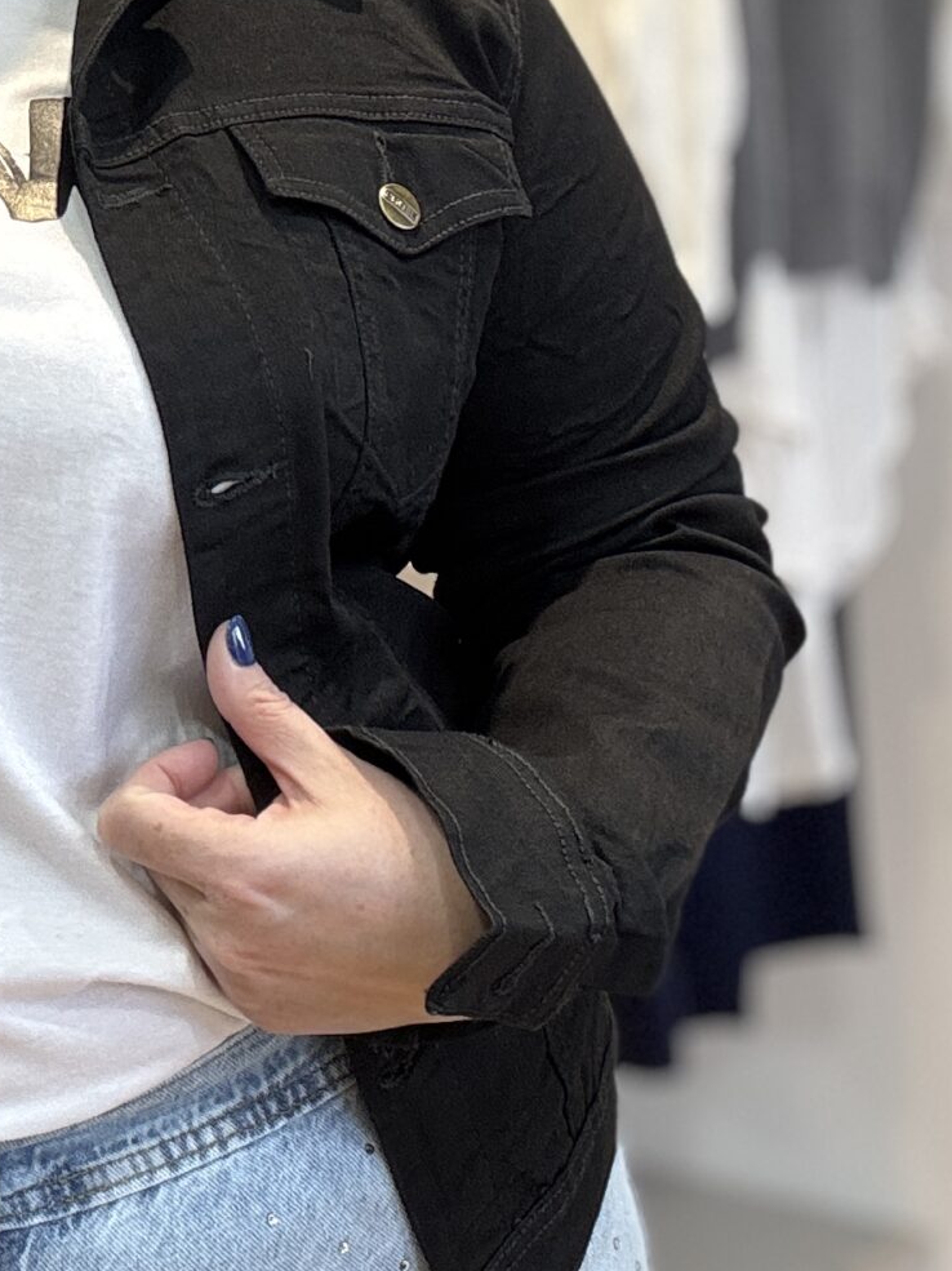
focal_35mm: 78
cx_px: -57
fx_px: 2862
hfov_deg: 18.3
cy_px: 365
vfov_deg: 24.8
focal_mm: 2.69
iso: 64
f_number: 1.9
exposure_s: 1/50
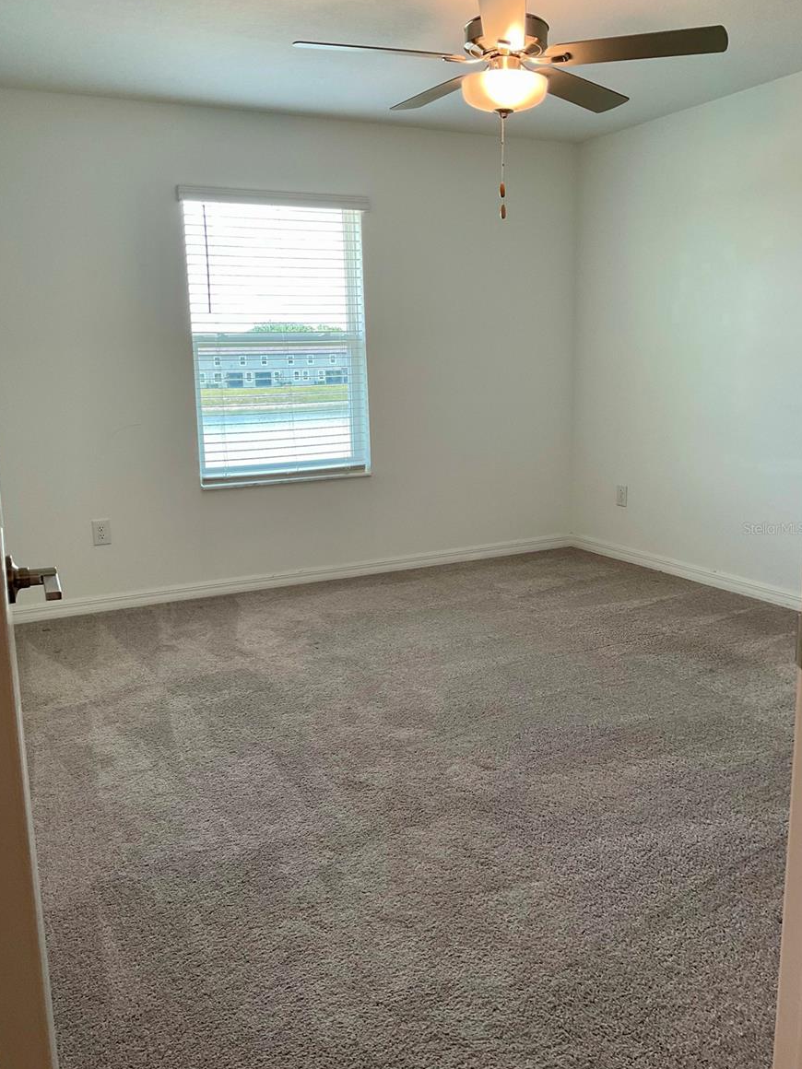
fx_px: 927
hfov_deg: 46.8
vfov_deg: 60.0
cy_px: 528
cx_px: 394
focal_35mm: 30
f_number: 1.8
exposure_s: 1/120
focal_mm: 3
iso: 64
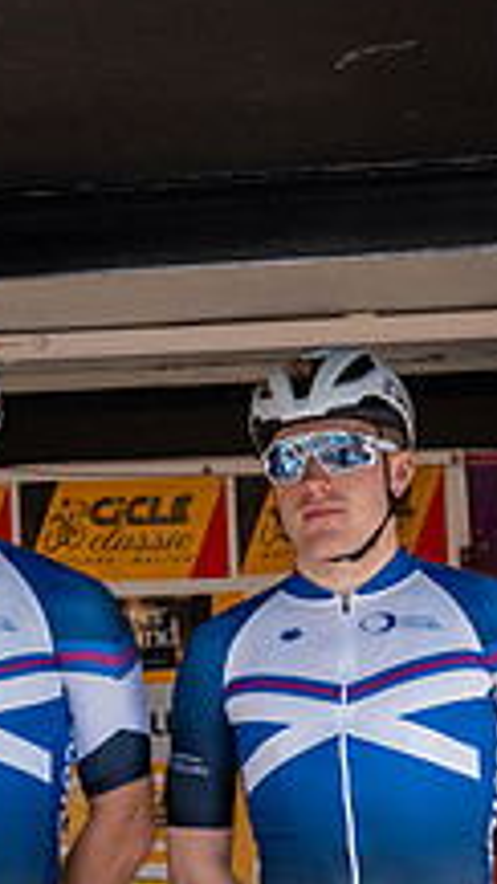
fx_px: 4594
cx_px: -574
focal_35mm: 196
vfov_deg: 11.0
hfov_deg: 6.0
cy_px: 503
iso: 1250
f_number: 5.6
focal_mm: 70
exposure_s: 1/1000
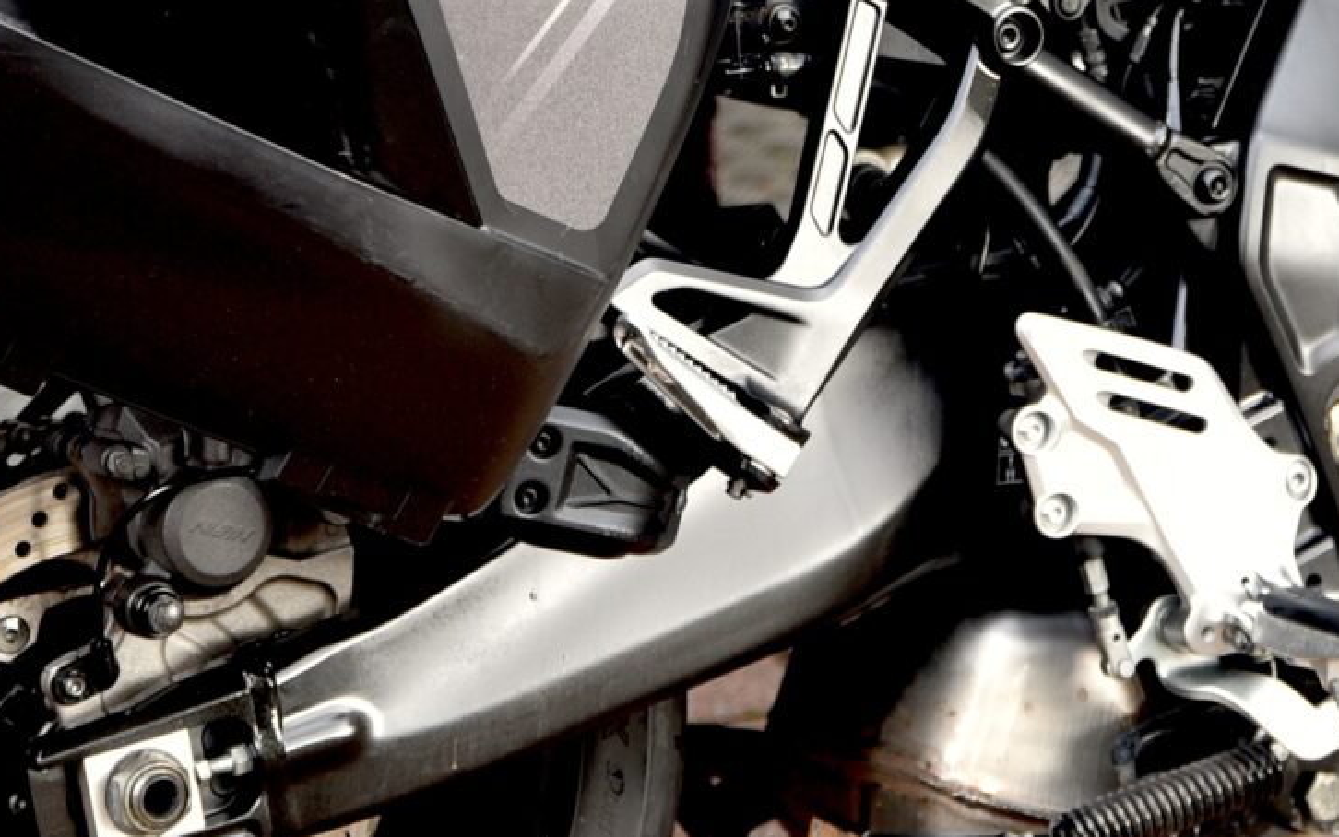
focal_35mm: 187
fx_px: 6825
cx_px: 1038
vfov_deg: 7.0
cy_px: -171
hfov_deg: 11.2
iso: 200
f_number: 3.5
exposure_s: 1/60
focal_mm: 52
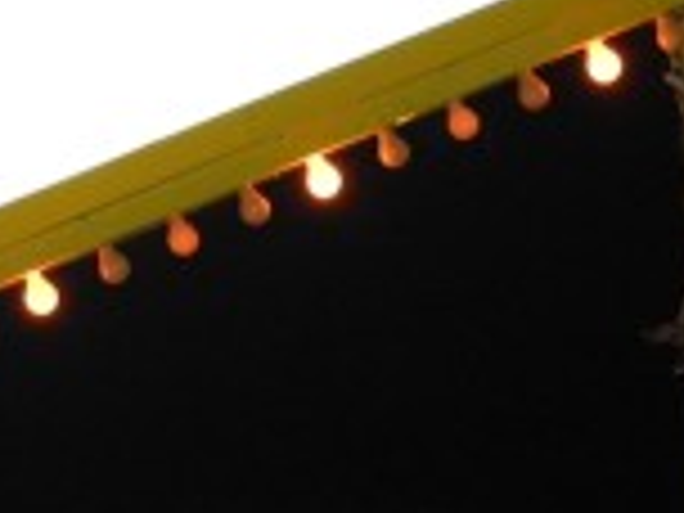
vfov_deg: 6.5
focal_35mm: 230
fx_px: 4545
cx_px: -536
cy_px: 346
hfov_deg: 8.3
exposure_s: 1/30
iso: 348
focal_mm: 7.4
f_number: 3.2
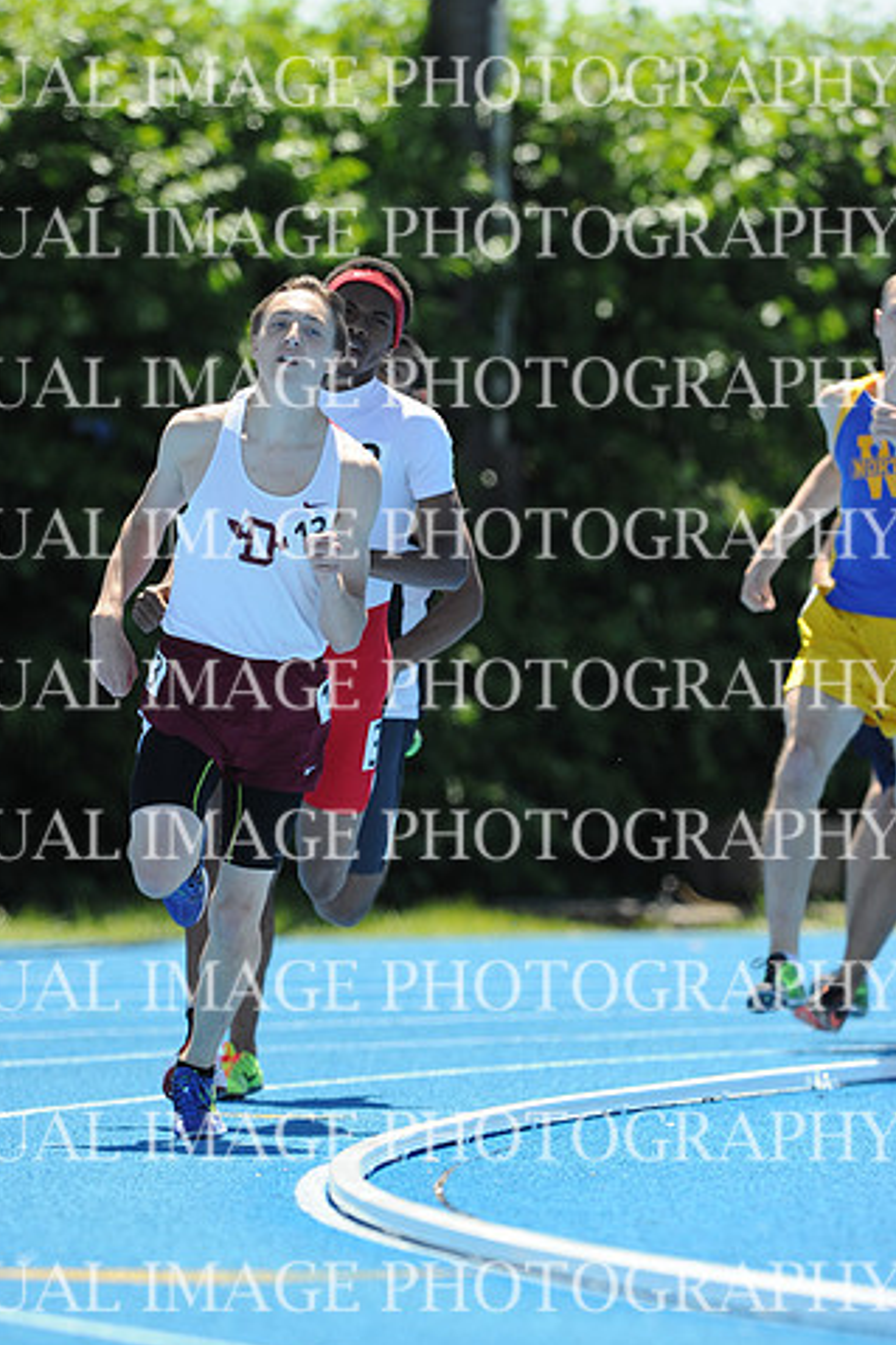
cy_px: 758
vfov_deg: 4.3
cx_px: 362
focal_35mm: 484
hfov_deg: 2.8
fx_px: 18081
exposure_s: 1/1600
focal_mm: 400
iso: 500
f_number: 5.6
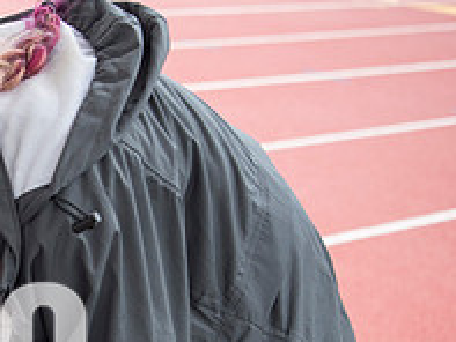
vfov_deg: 14.6
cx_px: -88
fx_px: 1305
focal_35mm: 99
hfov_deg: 18.8
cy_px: 392
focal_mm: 35
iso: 500
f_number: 3.2
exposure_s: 1/400
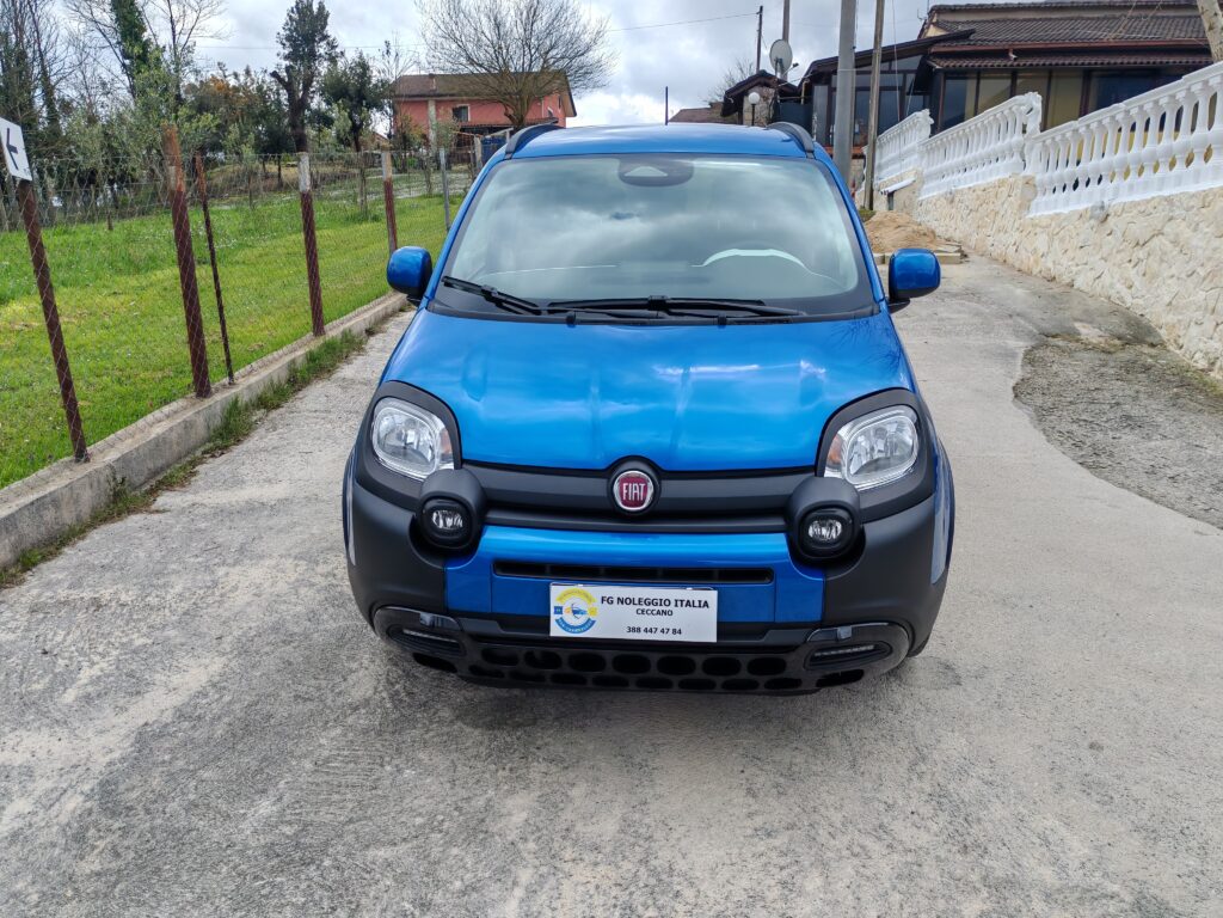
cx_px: 612
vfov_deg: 51.4
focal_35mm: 27
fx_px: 954
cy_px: 459
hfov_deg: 65.3
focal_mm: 5.52
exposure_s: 1/2000
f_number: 1.95
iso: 50
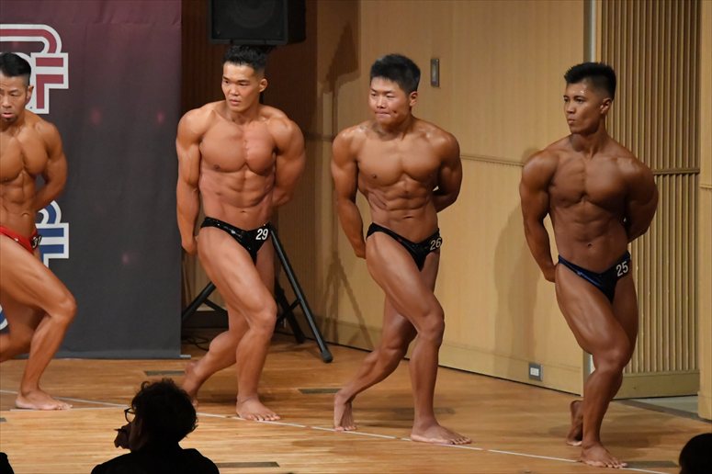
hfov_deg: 7.2
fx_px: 5634
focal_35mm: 285
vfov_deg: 4.8
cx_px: 356
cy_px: 237
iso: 10000
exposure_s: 1/400
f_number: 5.6
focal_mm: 190
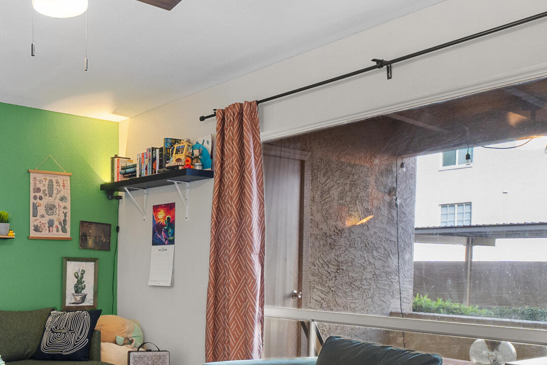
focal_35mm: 35
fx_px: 532
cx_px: 94
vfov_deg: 37.5
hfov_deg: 50.5
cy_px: 243
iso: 250
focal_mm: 10
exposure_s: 4
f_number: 9
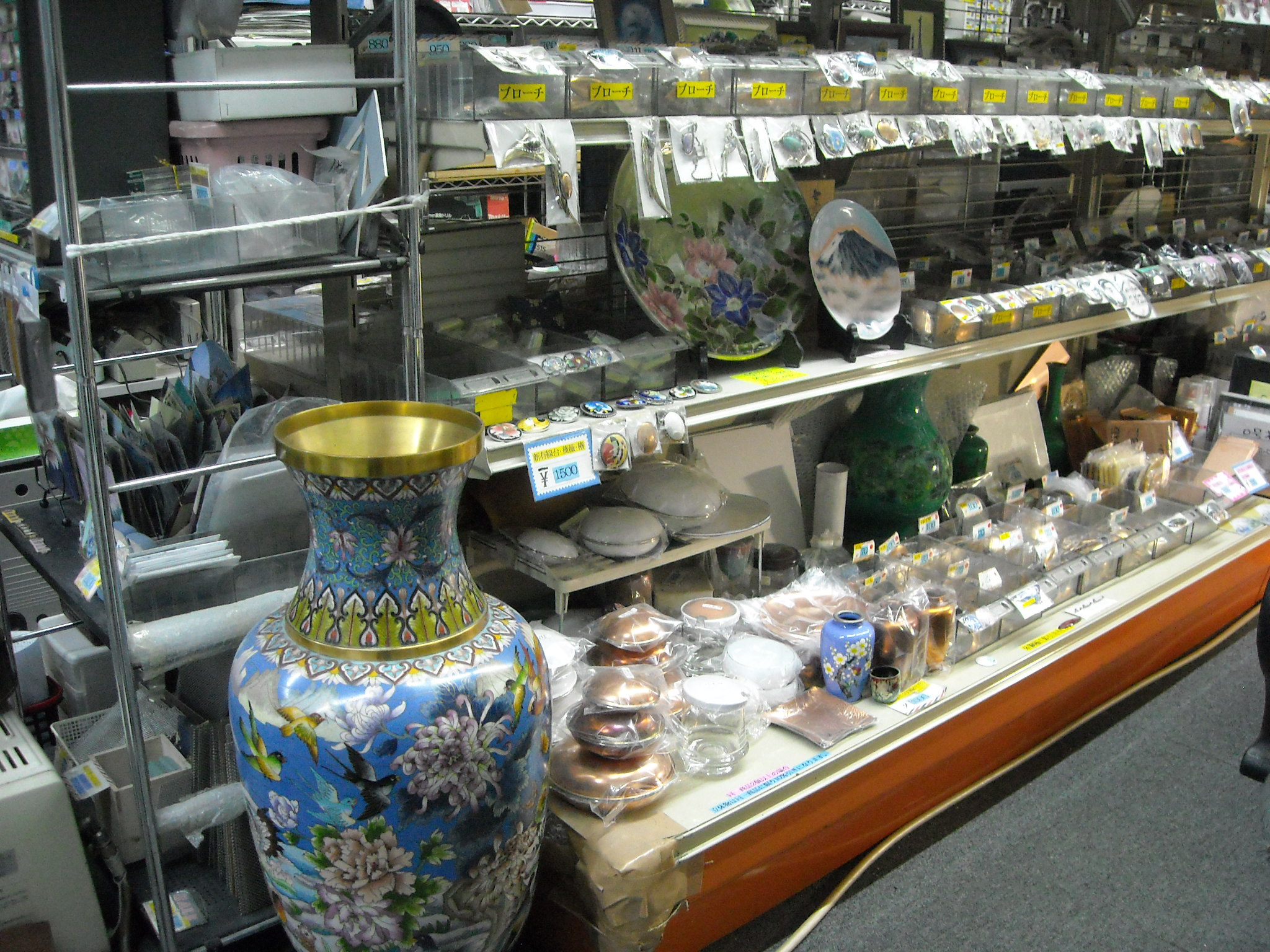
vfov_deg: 40.7
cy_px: 476
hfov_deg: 52.6
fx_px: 1284
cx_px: 635
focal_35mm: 35
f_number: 2.8
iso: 400
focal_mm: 5.7
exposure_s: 1/21
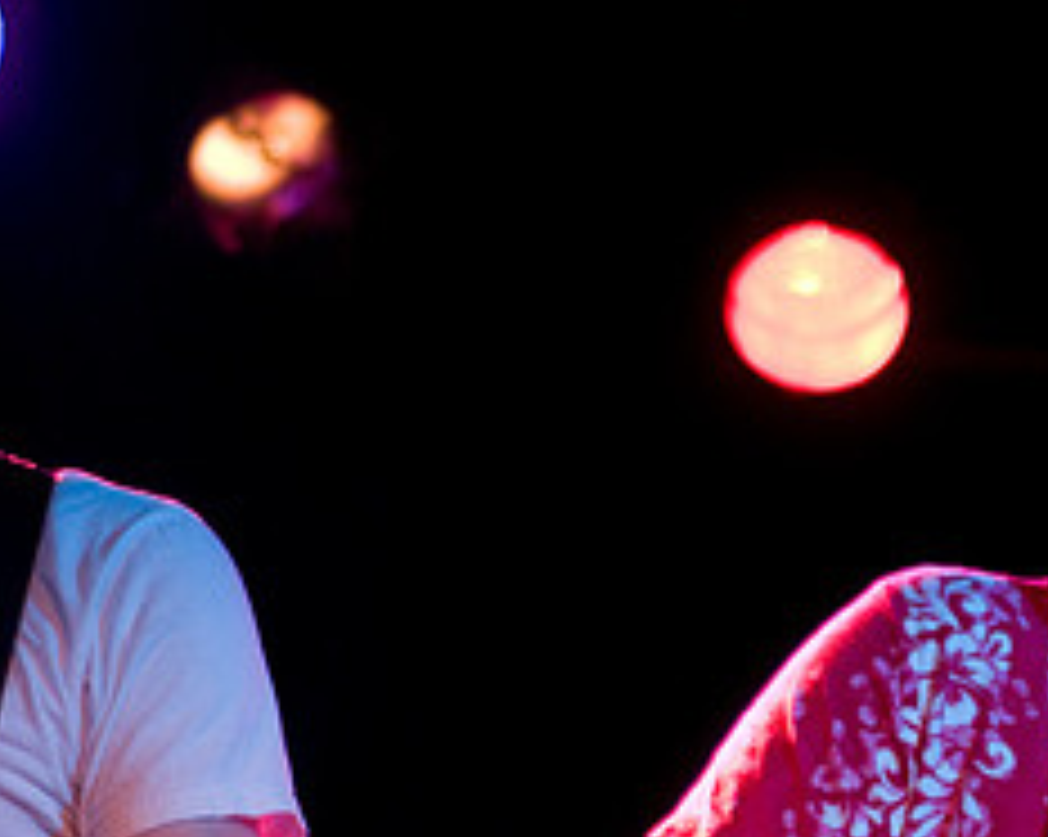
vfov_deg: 8.8
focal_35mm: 175
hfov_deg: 11.0
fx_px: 5423
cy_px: 821
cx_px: 972
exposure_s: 1/100
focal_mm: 50
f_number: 1.8
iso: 1000
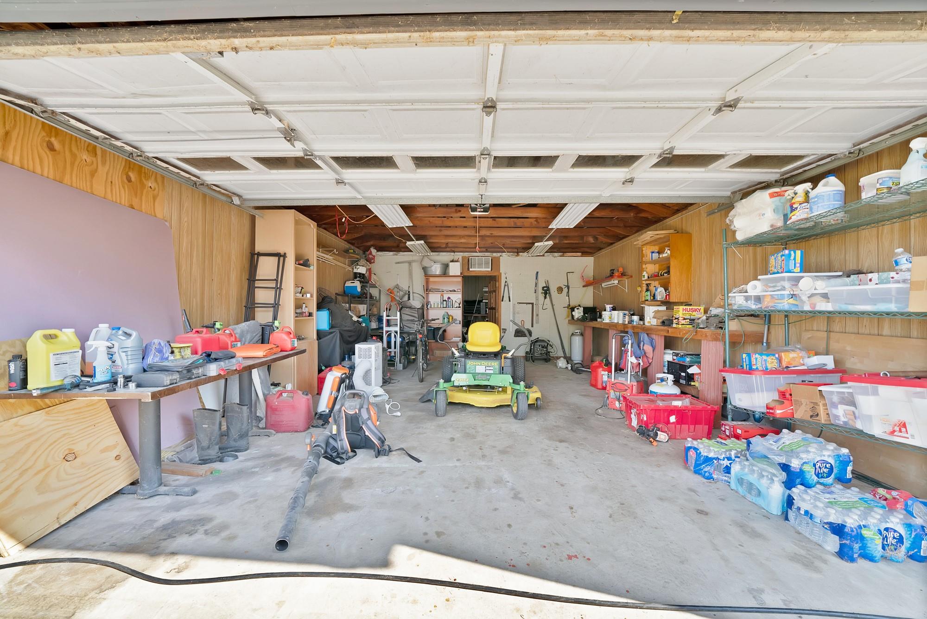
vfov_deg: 90.1
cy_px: 310
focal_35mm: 12
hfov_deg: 112.6
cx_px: 464
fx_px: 309
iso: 800
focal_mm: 12
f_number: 9
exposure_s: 1/6
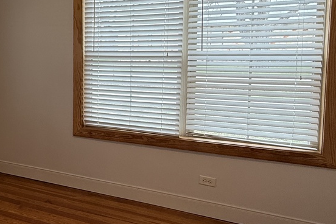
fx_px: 355
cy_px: 74
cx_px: 3
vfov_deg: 34.7
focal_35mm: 38
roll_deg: +0.5
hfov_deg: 43.7
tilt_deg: -3.8
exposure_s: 1/120
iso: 80
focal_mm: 2.22
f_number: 2.2
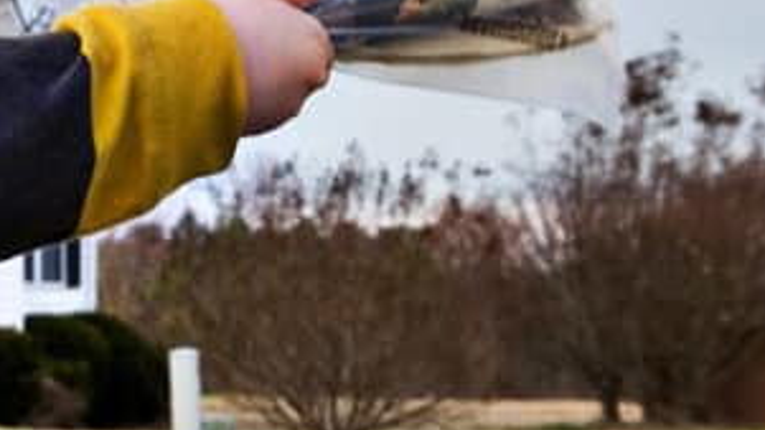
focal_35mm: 251
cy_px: 101
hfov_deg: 8.6
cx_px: 175
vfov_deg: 4.8
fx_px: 5089
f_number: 8
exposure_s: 1/40
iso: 100
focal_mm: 40
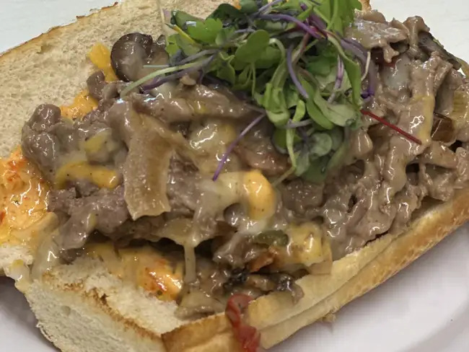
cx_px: 234
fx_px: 1044
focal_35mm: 77
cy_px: 176
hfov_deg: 25.3
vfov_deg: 19.2
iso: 160
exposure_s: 1/63
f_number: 2.8
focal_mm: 9
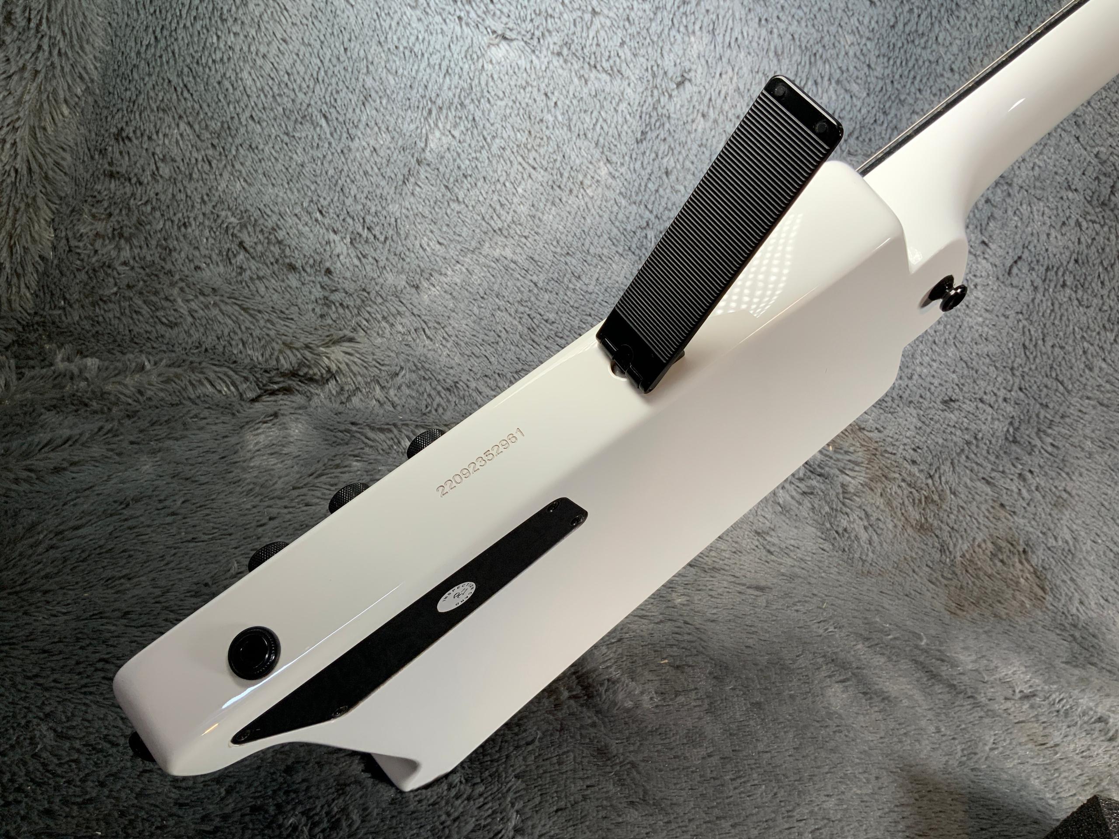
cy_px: 420
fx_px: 937
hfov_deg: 61.7
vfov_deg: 48.2
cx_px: 560
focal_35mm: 29
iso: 25
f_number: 1.8
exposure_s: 1/104
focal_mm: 3
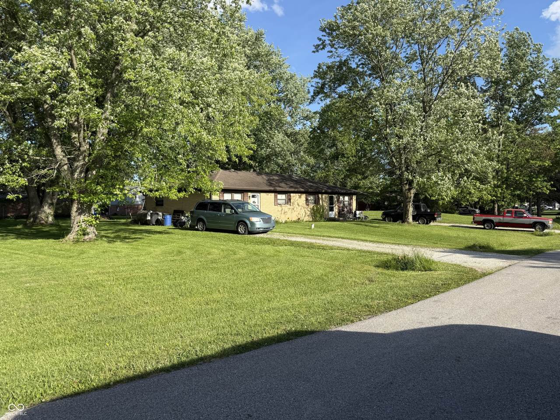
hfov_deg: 71.6
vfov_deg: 56.8
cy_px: 210
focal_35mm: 24
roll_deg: +1.4
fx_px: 388
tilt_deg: -0.3
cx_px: 280
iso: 80
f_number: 1.78
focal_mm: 6.76
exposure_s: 1/2232
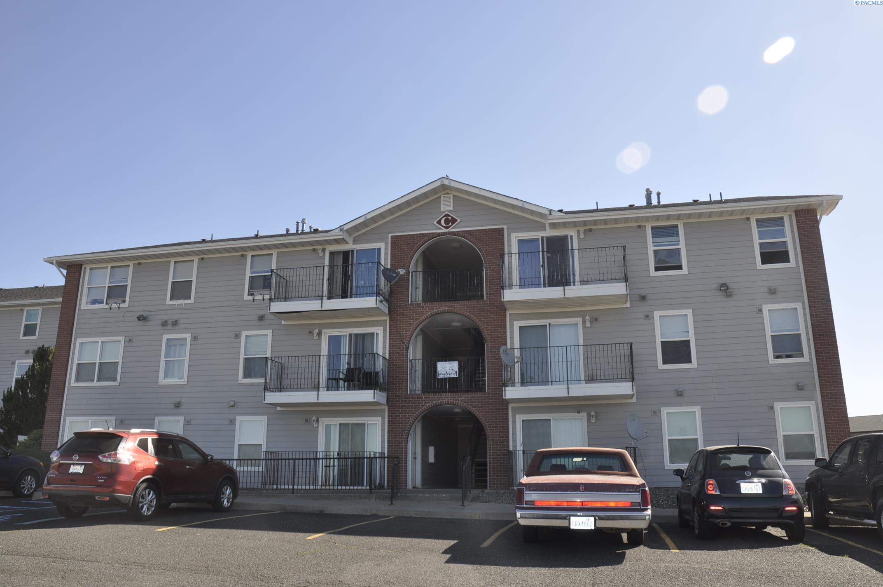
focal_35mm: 27
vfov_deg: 47.8
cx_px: 442
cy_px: 294
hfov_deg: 67.4
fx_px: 661
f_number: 10
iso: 200
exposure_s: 1/200
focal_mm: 18
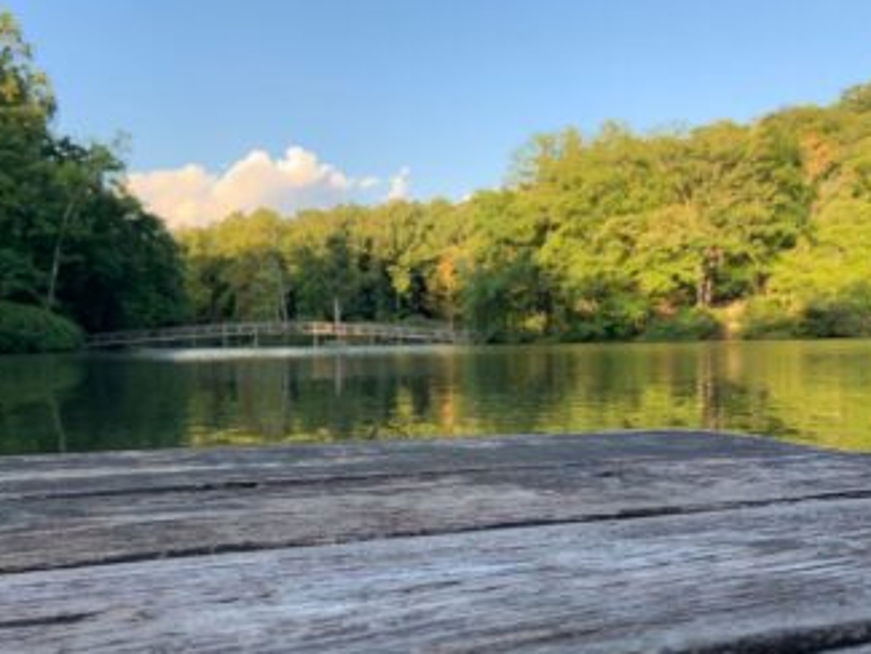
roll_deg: +1.3
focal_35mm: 34
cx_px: 401
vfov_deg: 41.7
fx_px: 856
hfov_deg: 53.9
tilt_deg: -2.6
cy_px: 374
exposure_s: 1/382
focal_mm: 4.25
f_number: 1.8
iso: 25
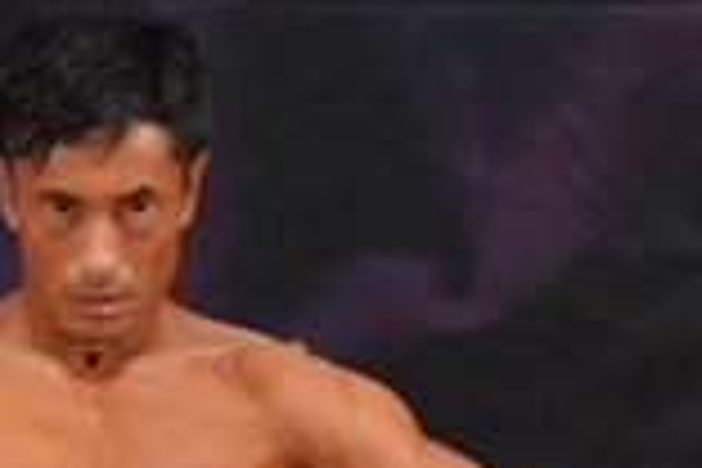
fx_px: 27551
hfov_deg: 1.5
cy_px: 1120
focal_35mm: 1413
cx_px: -565
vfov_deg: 1.0
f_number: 5.6
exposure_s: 1/400
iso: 5000
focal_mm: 190
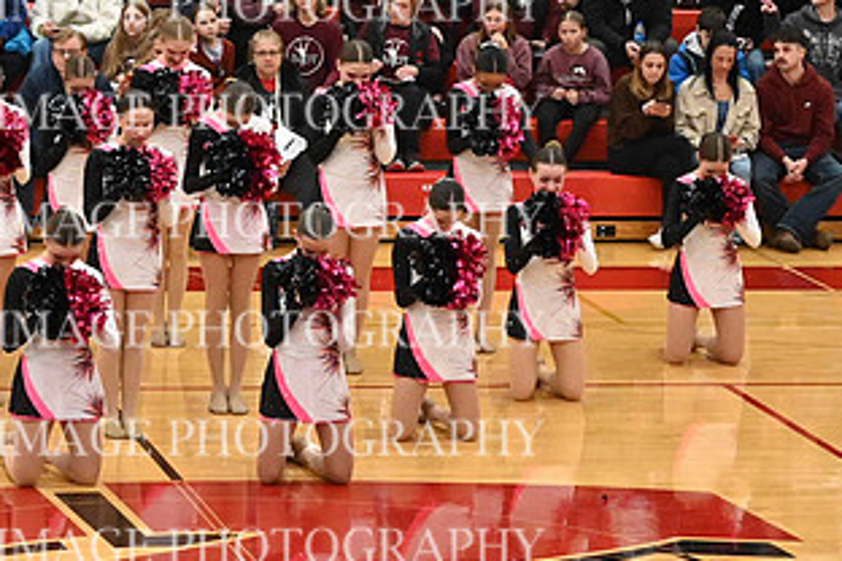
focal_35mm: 195
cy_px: 166
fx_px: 4560
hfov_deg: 10.5
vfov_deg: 7.0
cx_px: 154
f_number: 4
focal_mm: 70
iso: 8000
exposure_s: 1/320
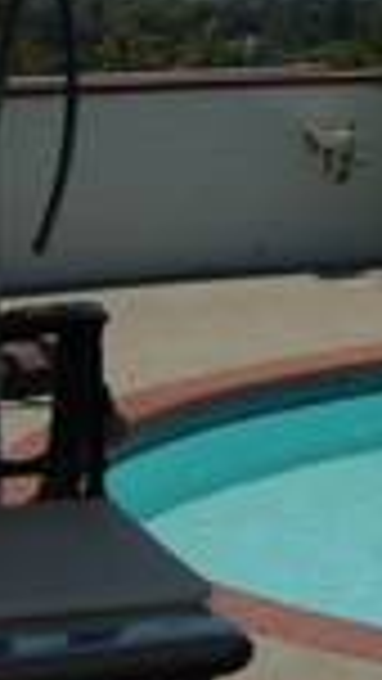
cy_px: -83
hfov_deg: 7.3
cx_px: 786
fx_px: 2880
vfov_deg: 13.2
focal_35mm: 160
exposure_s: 1/500
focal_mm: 24
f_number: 11
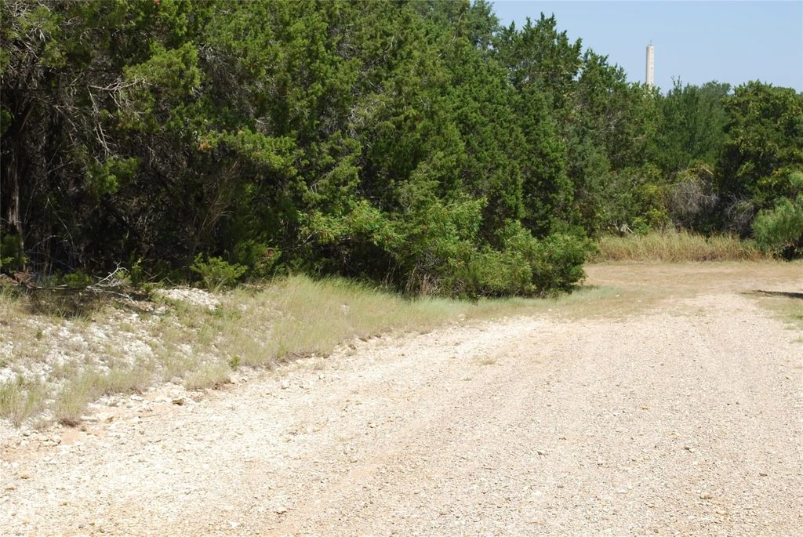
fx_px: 1474
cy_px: 268
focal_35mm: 66
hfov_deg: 30.5
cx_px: 402
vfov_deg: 20.7
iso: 100
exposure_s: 1/200
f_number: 8
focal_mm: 44
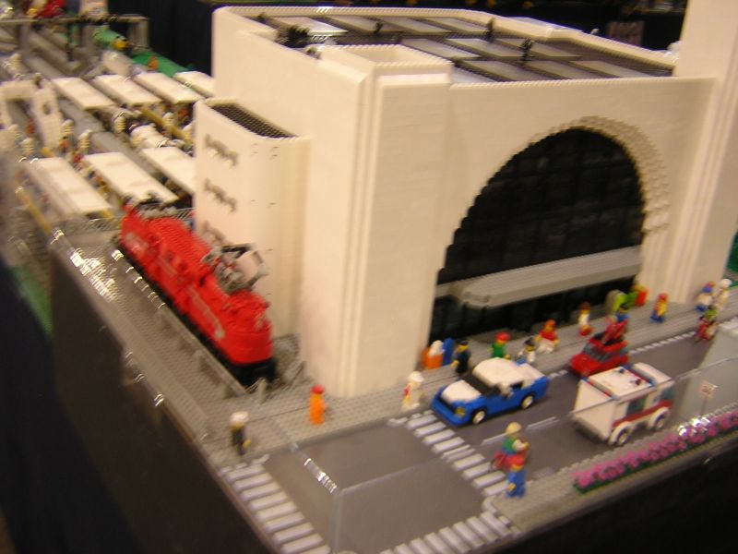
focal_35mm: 36
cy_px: 277
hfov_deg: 51.4
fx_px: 768
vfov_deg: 39.7
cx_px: 369
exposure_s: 1/9.1
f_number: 2.6
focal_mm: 4.7
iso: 100
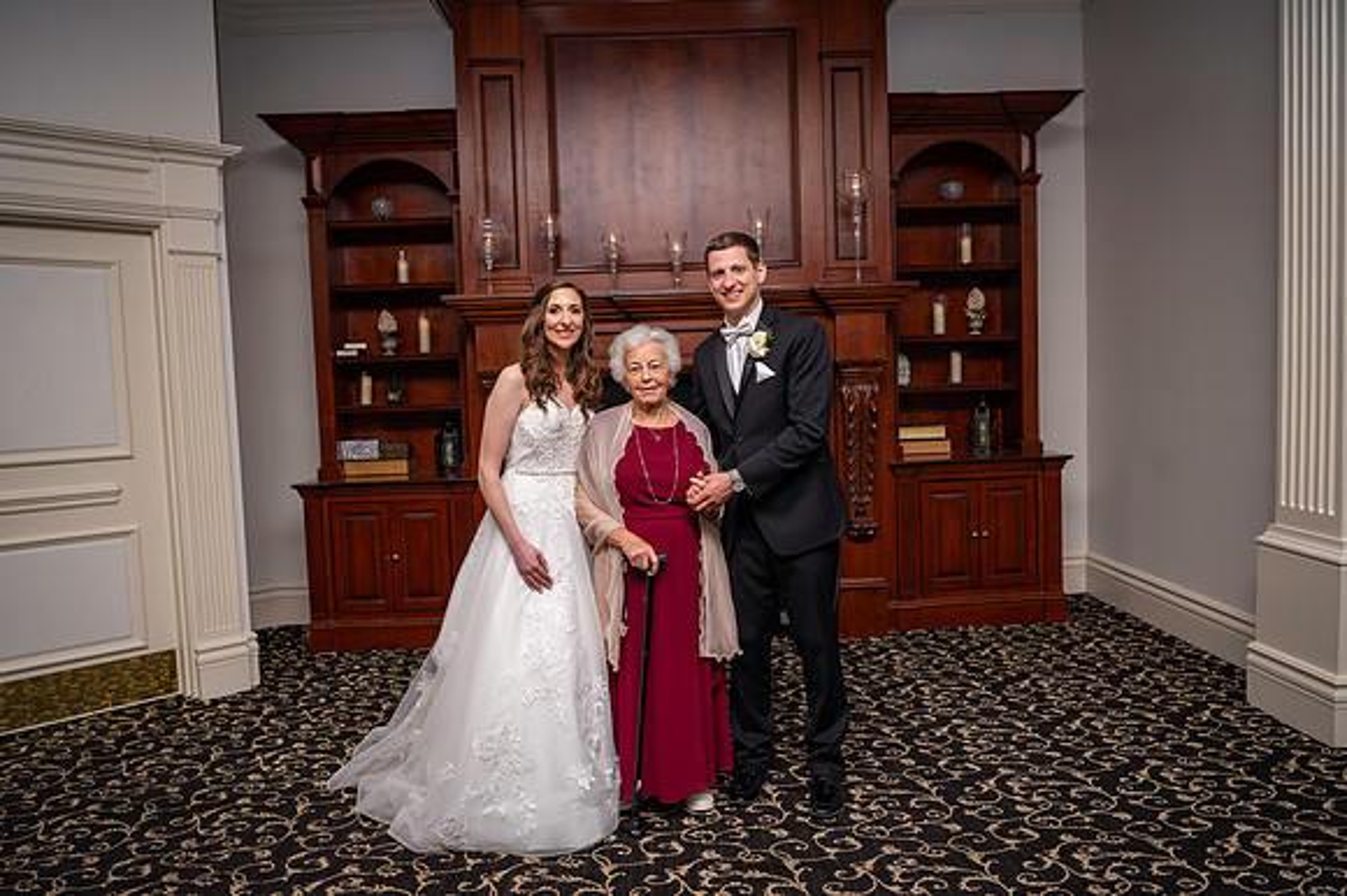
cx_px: 674
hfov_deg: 67.4
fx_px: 1010
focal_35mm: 27
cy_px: 448
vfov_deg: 47.9
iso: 800
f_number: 4.5
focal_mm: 27
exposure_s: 1/125
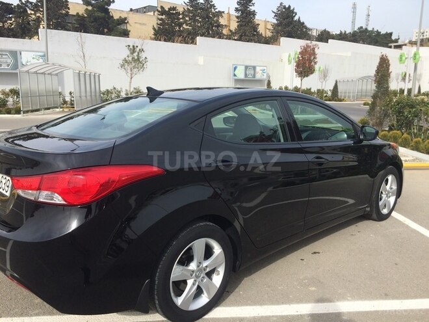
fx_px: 359
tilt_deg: -12.8
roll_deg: -0.3
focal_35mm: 29
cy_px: 161
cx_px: 214
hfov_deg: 61.7
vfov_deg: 48.2
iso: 32
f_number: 2.2
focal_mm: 4.15
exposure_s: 1/1368
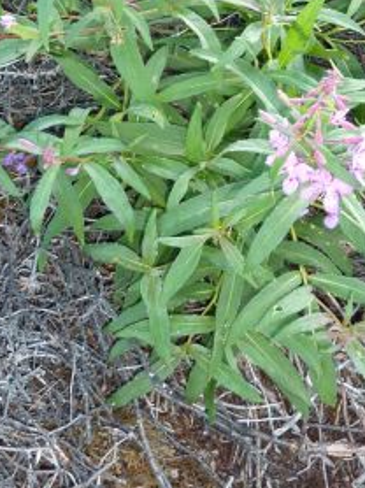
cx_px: 179
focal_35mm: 54
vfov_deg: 34.3
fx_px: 760
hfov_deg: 27.0
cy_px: 88
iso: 100
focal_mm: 4.1
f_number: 3.3
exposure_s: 1/30
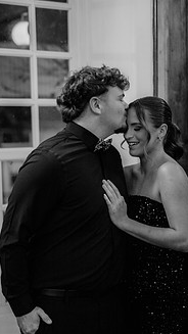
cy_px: 205
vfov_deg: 29.3
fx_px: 638
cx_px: 99
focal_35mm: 72
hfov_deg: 16.8
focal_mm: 50
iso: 320
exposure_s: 1/200
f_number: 1.4
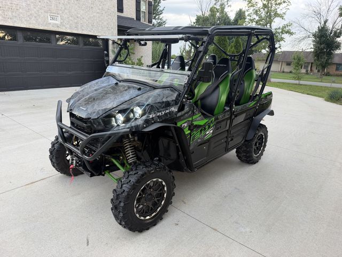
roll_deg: -3.5
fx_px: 237
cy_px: 128
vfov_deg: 56.8
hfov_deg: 71.6
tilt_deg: -16.8
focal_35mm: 24
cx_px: 171
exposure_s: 1/157
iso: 80
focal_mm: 6.76
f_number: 1.78
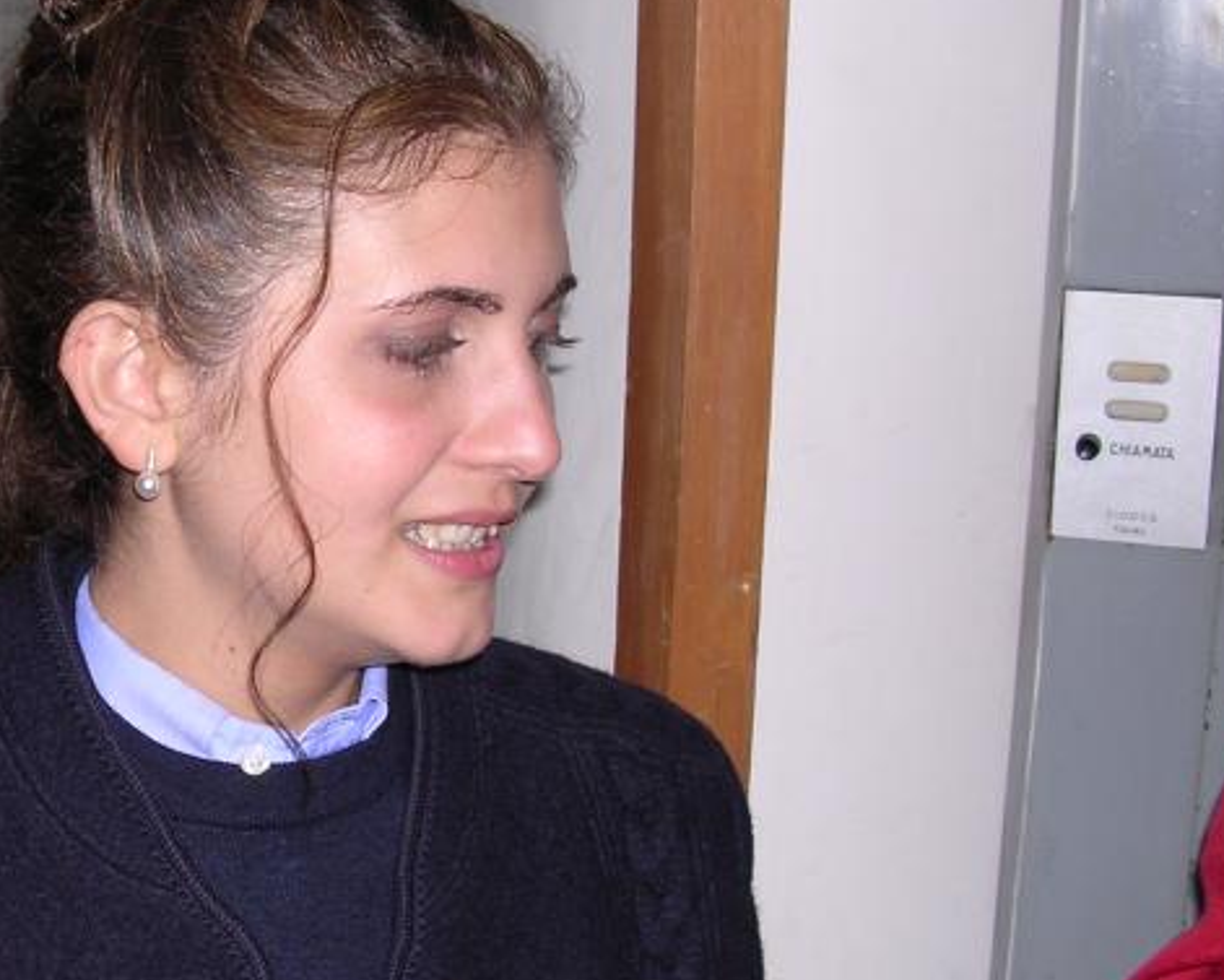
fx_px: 2283
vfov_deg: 24.2
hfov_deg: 29.4
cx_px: 265
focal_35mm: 63
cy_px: 512
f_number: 2.8
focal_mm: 5.8
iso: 100
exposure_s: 1/60.1
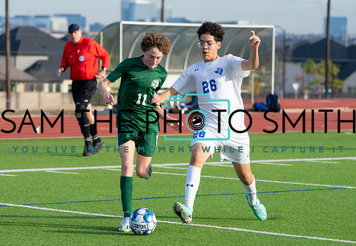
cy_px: 139
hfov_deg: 10.6
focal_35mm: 193
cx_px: 147
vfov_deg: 7.3
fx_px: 1925
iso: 500
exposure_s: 1/1250
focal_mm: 166
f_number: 5.6
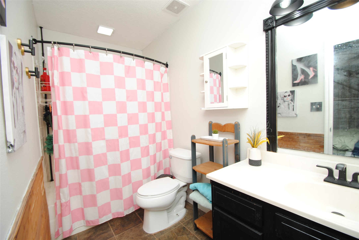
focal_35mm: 15
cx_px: 180
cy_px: 120
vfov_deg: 77.5
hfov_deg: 100.3
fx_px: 150
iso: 200
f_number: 4
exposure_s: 1/60
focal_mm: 10
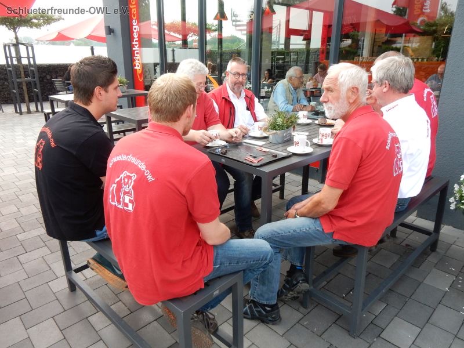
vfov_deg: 54.9
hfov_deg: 69.4
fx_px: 335
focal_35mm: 25
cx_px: 232
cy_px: 174
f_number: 3.7
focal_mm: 4.5
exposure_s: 1/250
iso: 180
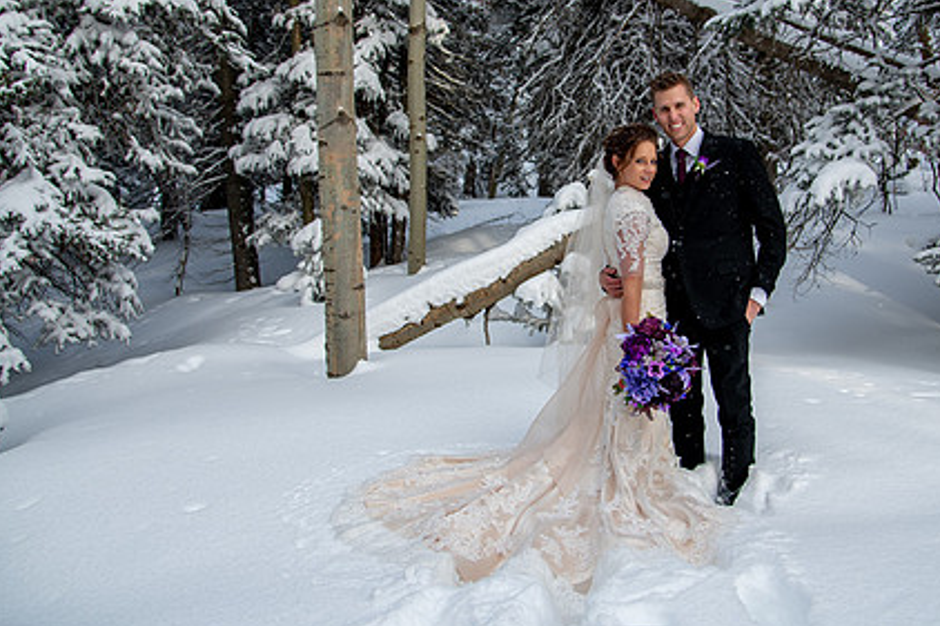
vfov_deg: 39.8
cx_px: 530
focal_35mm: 33
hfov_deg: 57.1
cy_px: 251
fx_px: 861
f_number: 4.5
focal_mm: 24
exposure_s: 1/250
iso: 200
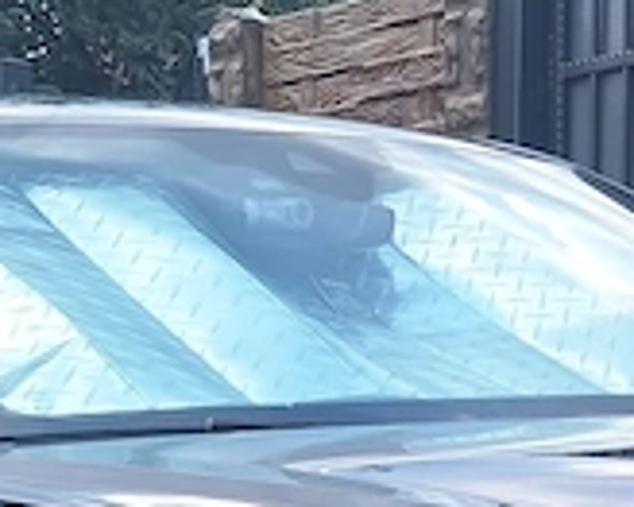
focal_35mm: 137
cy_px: 1029
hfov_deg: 13.9
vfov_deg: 10.3
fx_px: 2569
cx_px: 603
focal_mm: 5.54
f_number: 1.8
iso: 25
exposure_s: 1/283
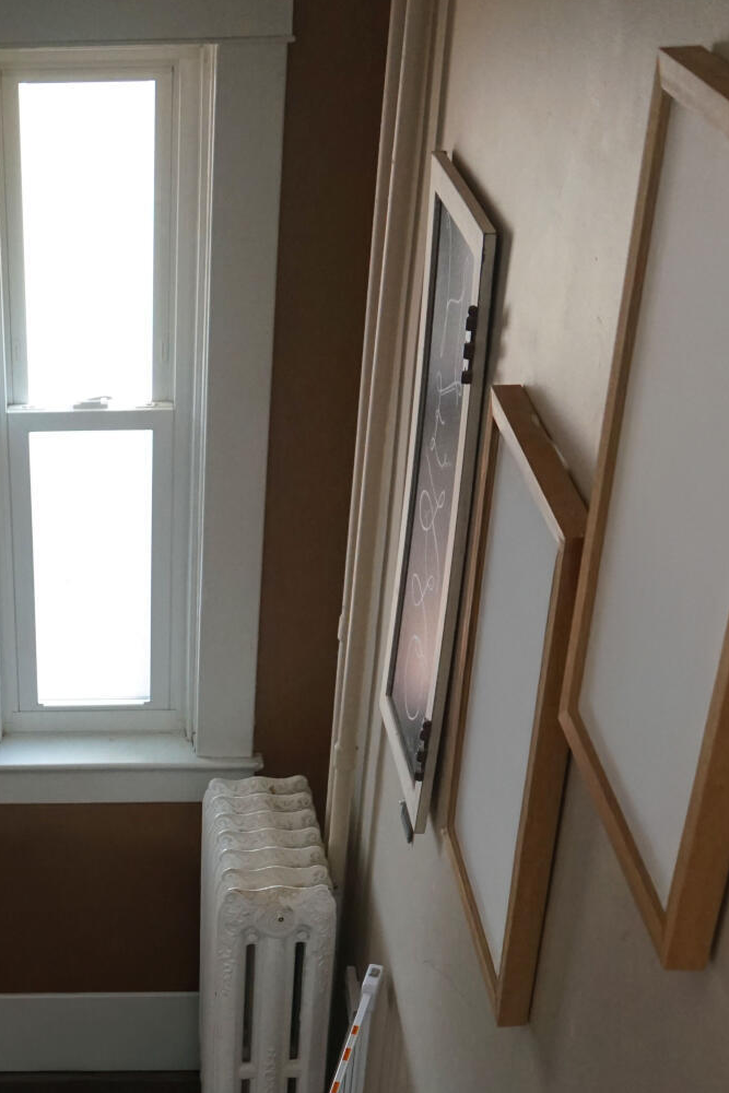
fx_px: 1822
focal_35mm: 60
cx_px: 51
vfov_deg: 32.0
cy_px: 955
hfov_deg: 22.0
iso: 2500
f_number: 3.5
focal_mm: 30
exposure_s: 1/160
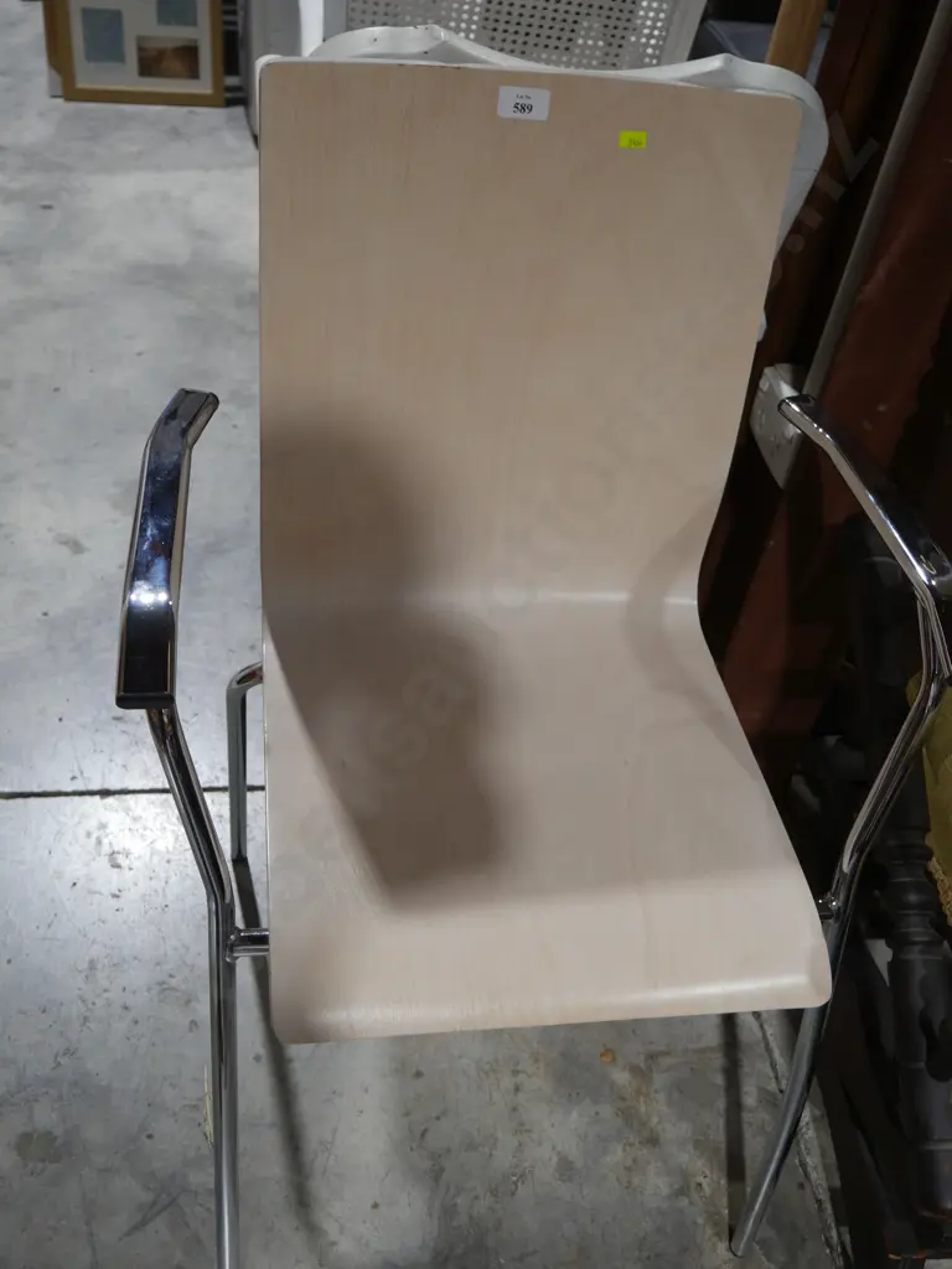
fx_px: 1247
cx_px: 476
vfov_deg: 54.0
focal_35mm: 34
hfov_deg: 41.8
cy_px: 634
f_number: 4
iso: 250
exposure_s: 1/60
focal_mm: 17
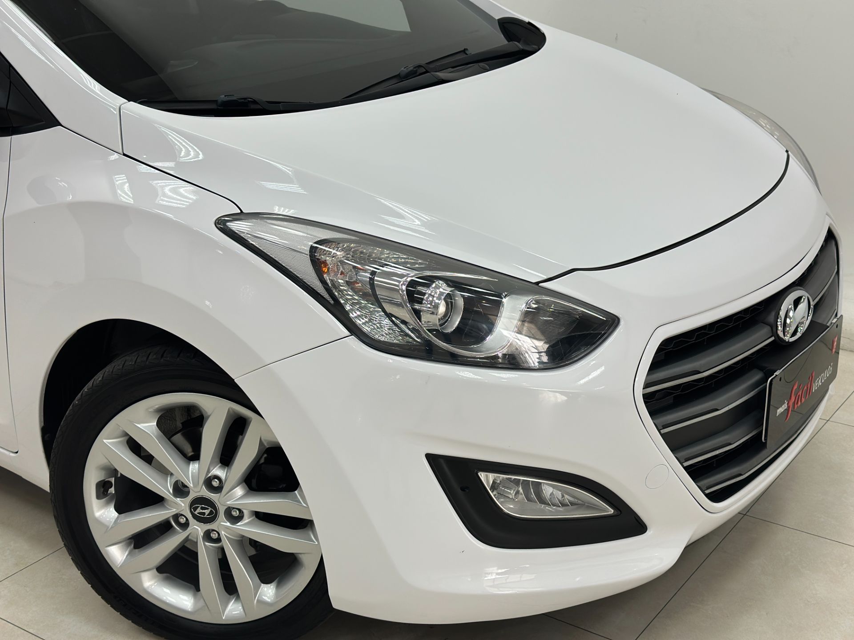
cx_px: 427
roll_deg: +0.7
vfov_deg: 30.3
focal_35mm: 48
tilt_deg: -20.3
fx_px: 1184
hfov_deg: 39.7
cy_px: 320
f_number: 1.78
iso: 64
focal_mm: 6.86
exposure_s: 1/144
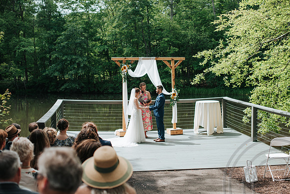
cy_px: 97
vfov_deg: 25.5
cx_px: 153
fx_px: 428
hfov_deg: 37.4
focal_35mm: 53
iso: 100
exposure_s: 1/800
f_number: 2.8
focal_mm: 50
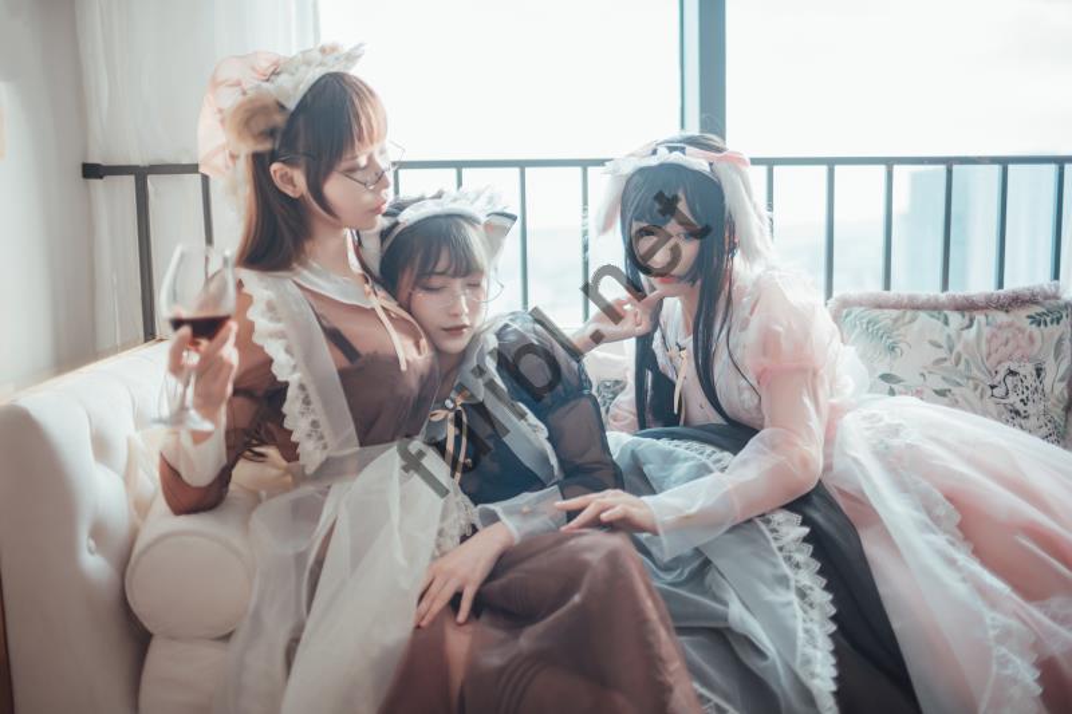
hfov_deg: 54.4
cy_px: 357
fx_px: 1042
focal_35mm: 35
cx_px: 536
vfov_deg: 37.8
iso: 250
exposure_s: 1/50
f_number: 1.4
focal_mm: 35
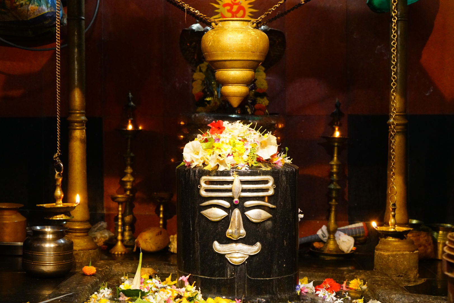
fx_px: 744
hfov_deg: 33.9
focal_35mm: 59
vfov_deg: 23.0
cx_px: 228
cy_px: 161
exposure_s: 1/100
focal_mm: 50
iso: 5000
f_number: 4
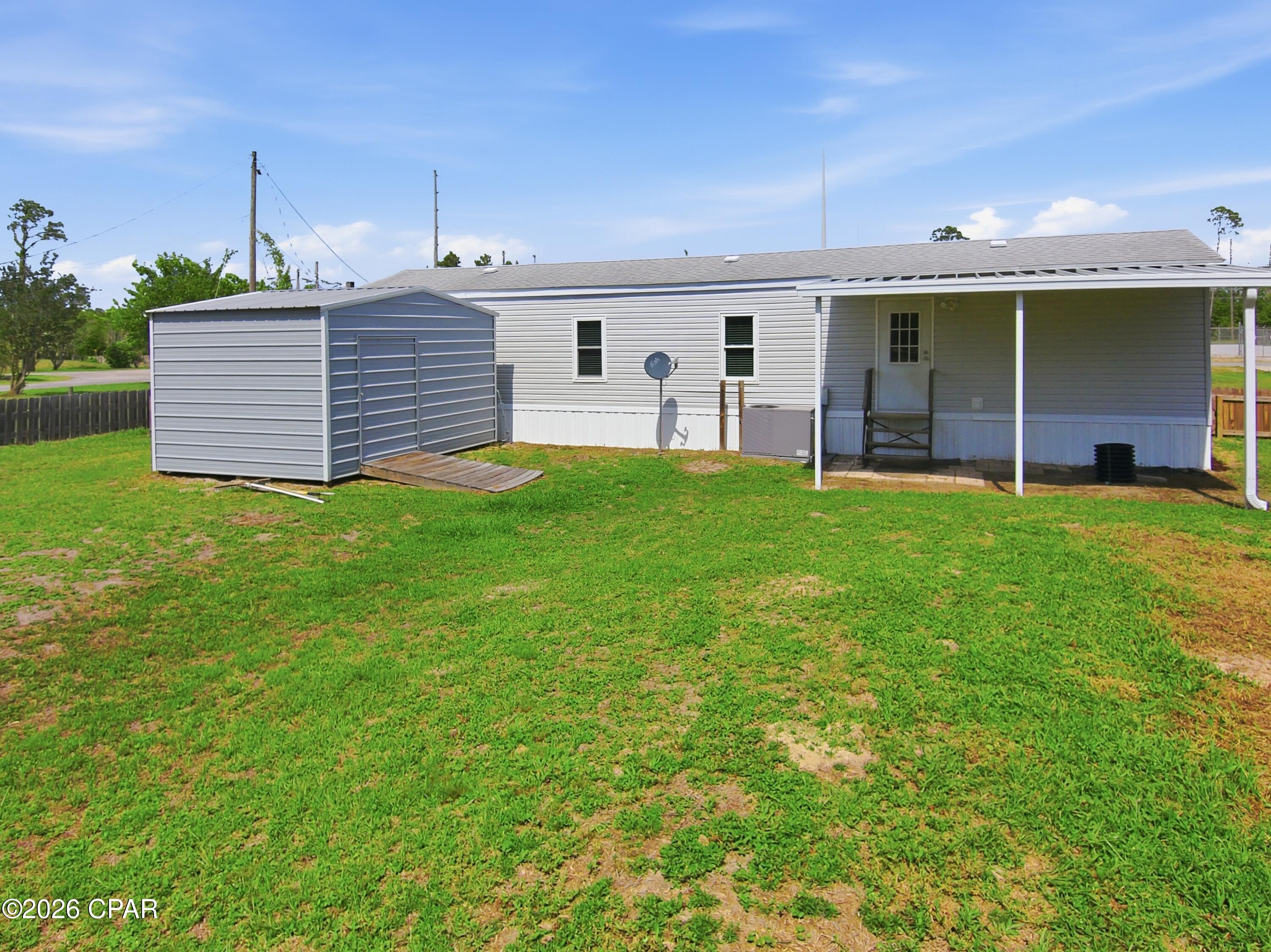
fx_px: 771
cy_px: 476
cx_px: 636
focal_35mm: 21
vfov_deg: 63.4
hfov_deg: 79.0
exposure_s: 1/120
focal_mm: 3.7
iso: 106
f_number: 2.8
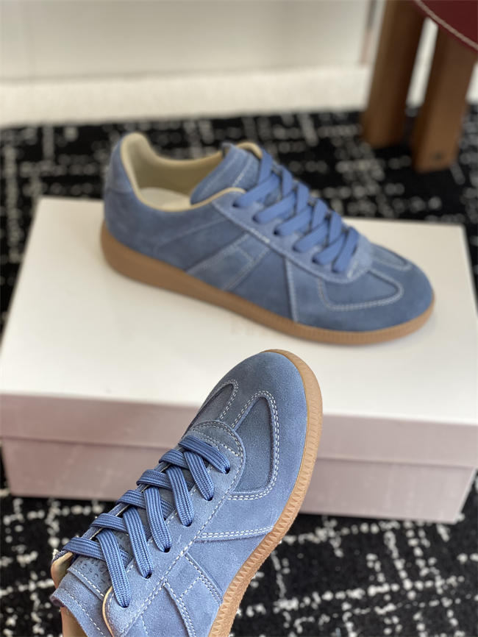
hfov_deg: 28.0
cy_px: 318
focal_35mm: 52
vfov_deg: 36.8
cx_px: 239
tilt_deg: -45.0
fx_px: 957
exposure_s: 1/122
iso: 40
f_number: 2
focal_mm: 6
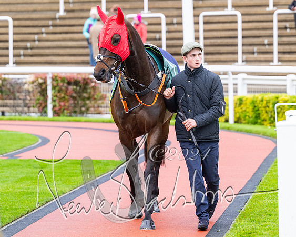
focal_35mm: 231
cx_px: 173
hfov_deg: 8.4
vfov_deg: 6.7
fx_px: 2023
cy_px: 109
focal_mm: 185
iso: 1000
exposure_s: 1/500
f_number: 5
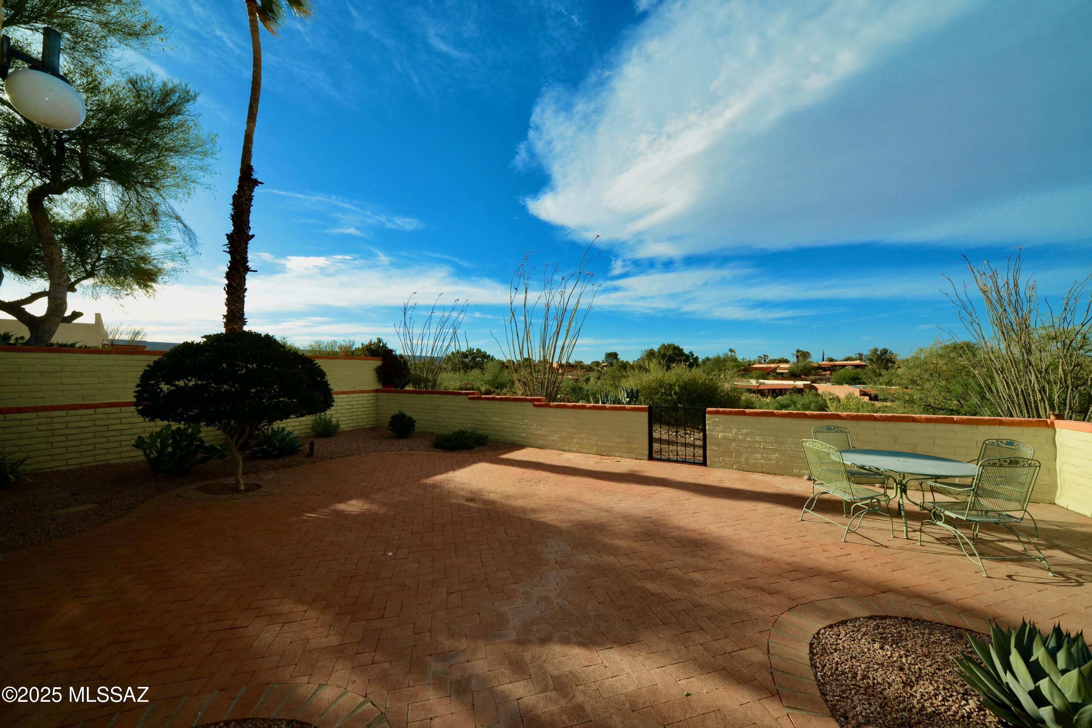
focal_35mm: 12
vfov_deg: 90.0
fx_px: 364
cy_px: 364
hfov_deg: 112.6
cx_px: 546
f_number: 18
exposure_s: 1/125
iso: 250
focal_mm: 12
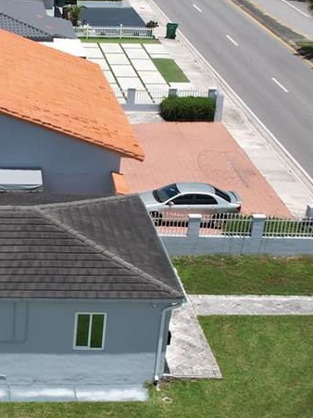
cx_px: -54
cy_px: 247
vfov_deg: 26.0
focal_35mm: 75
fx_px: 905
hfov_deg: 18.7
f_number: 2.8
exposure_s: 1/2500
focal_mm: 8.38
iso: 100
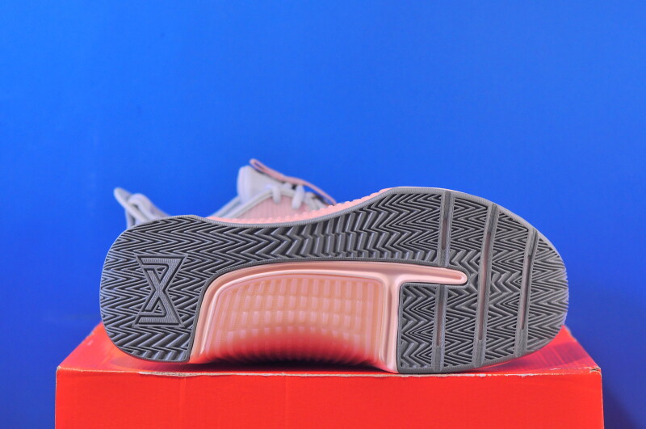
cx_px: 323
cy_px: 214
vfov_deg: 18.1
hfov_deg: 27.0
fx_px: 1344
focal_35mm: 75
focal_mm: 50
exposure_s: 1/250
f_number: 3.2
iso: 250
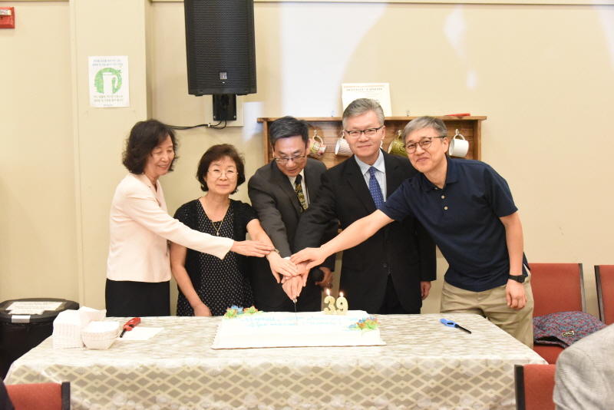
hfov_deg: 50.7
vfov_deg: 35.1
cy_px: 205
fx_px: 648
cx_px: 307
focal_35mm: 38
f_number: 5.6
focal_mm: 38
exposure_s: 1/125
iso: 12800
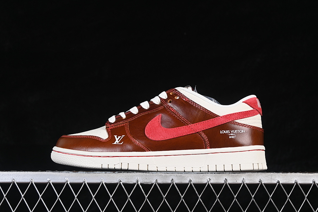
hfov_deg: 27.0
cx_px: 159
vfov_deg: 18.2
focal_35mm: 75
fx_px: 662
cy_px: 106
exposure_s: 1/80
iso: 160
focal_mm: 50
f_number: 7.1
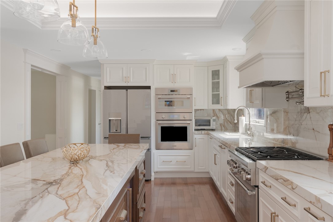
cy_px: 111
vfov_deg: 40.0
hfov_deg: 57.2
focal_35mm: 33
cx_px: 166
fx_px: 305
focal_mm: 22
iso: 400
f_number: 10
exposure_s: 1/25
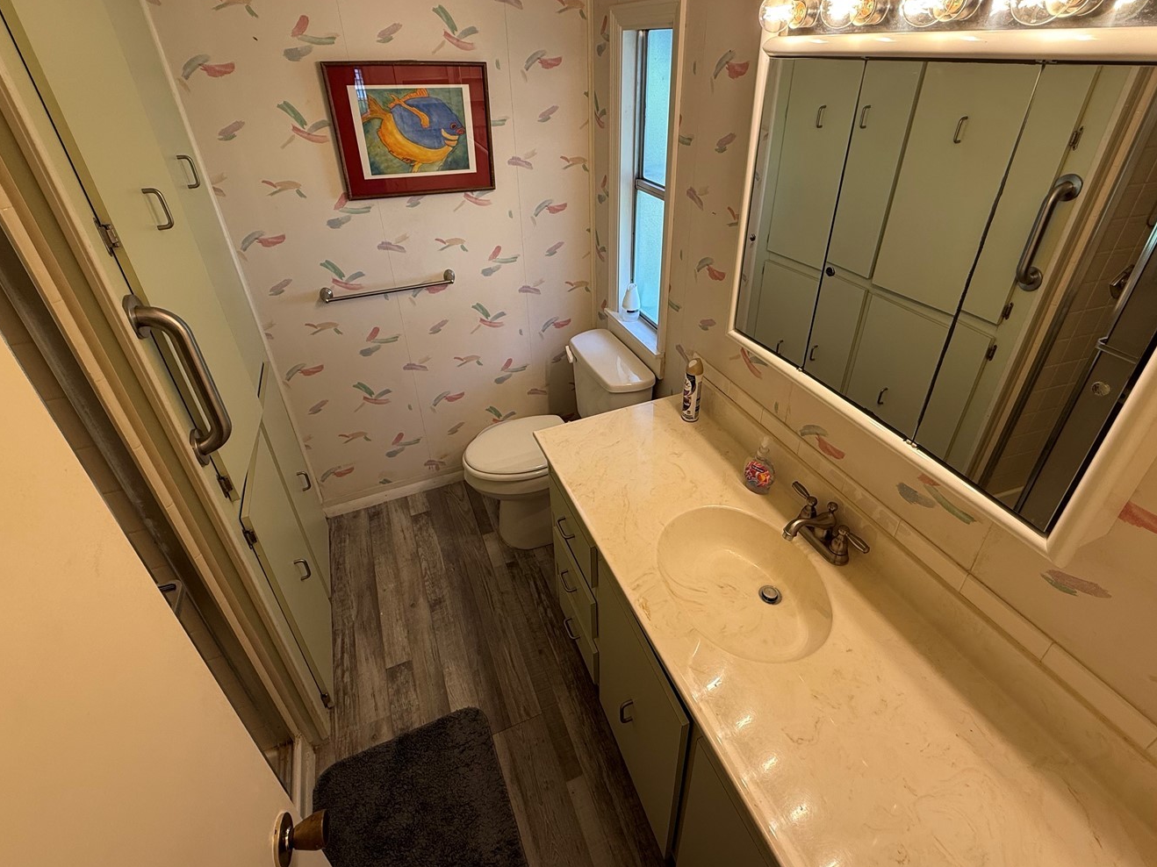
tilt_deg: -29.8
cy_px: 378
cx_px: 595
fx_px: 568
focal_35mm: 17
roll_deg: +0.7
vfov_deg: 74.4
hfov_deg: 91.0
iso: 80
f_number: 2.2
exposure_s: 1/120
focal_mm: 2.22
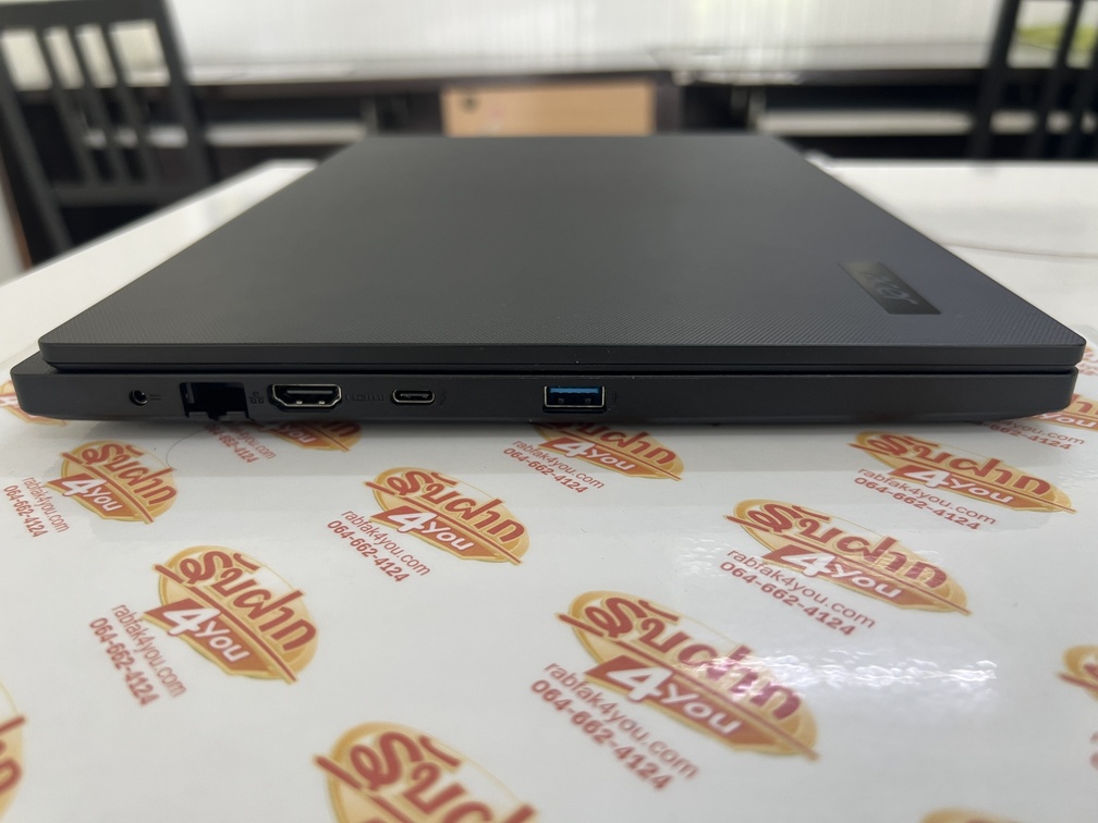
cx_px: 549
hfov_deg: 67.3
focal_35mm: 26
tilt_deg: -24.5
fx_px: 825
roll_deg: +1.9
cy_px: 412
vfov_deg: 53.1
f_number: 1.5
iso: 80
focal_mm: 5.7
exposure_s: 1/50
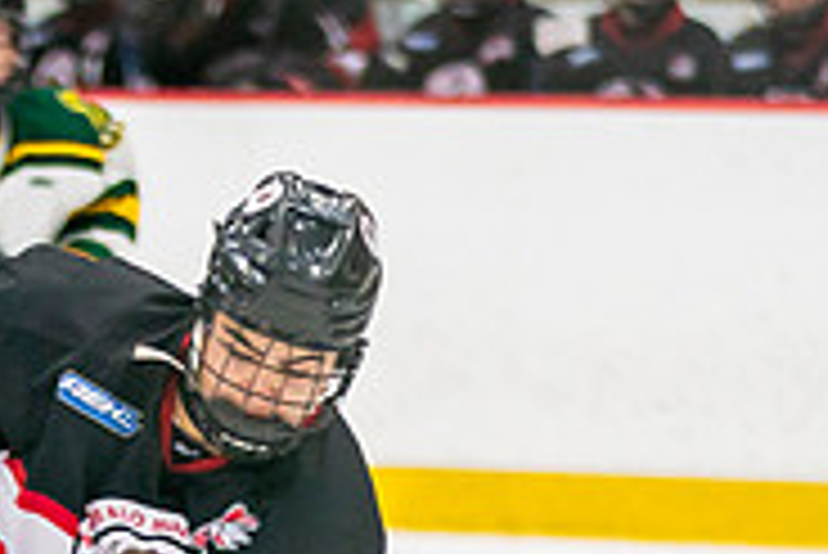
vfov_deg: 2.3
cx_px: 275
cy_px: 848
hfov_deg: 3.4
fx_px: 14041
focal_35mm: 610
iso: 800
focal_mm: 120
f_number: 2.8
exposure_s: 1/640
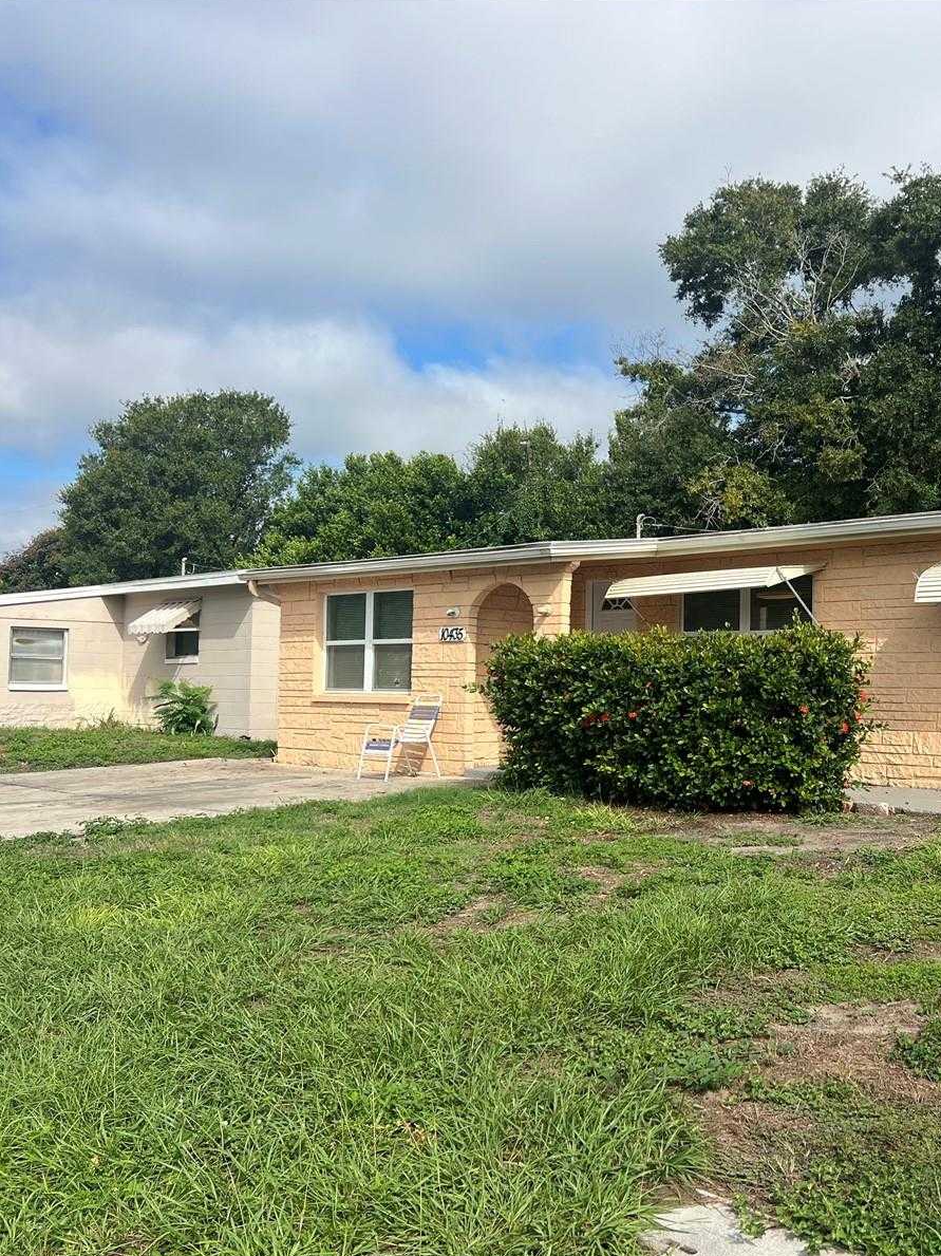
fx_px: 1269
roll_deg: -1.2
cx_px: 692
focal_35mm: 35
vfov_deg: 52.6
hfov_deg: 39.7
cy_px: 627
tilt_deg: +2.8
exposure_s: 1/4444
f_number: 1.5
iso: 50
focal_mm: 5.7
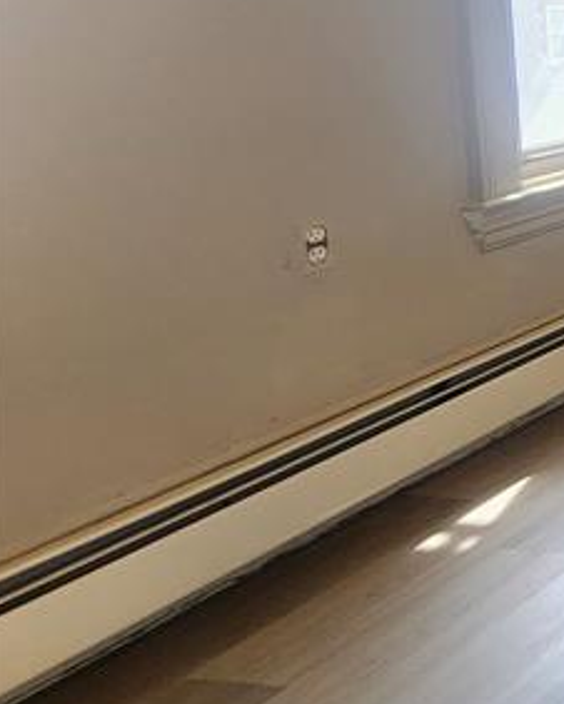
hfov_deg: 16.7
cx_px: 1265
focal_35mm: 46
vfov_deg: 36.6
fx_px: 959
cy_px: 17
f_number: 2.2
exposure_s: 1/60
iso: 200
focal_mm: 2.2
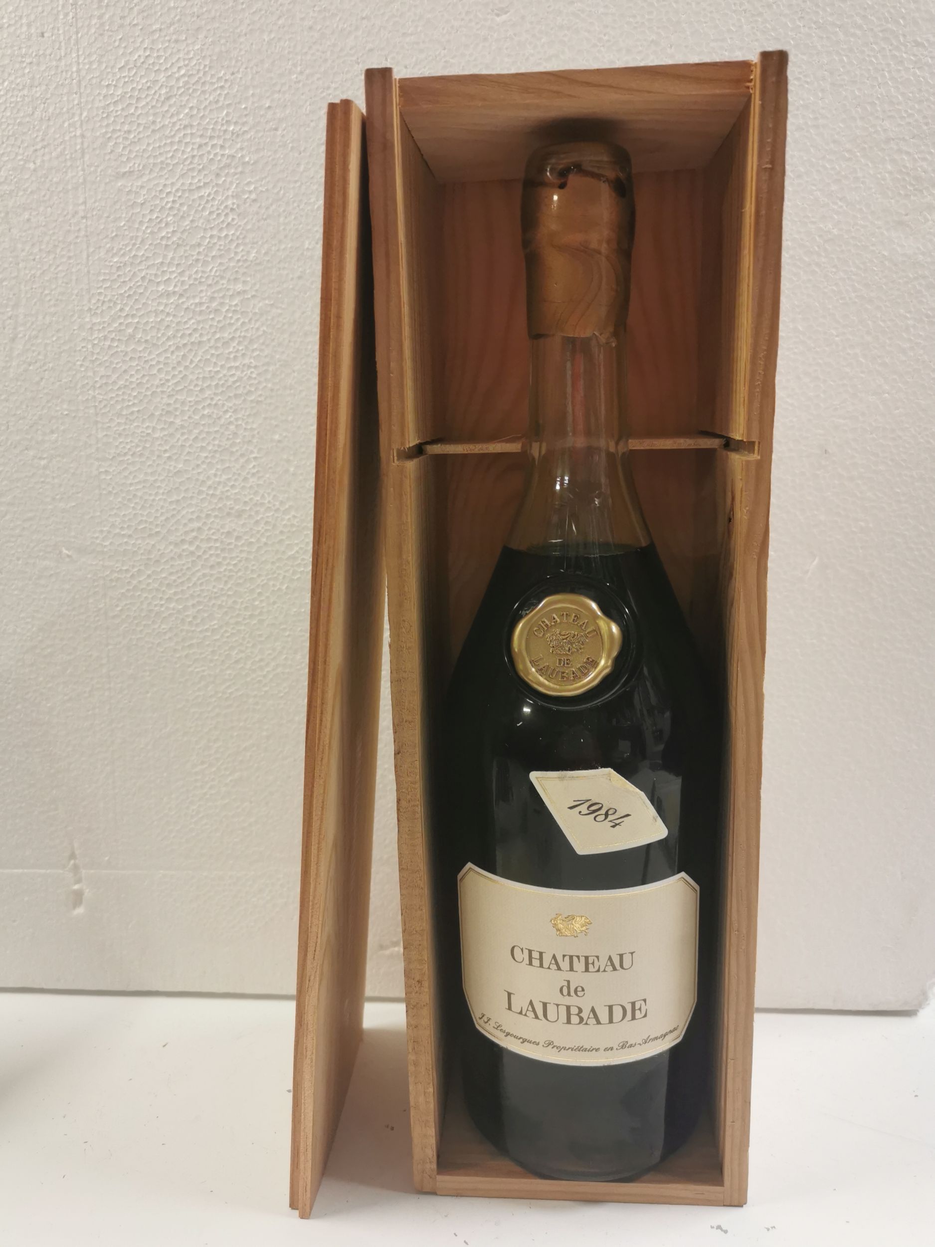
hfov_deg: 51.4
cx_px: 468
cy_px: 624
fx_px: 972
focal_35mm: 27
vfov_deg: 65.3
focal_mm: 5.58
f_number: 1.8
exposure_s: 1/50
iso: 200
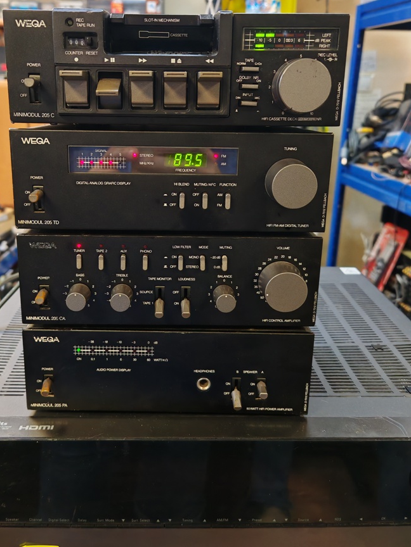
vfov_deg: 56.6
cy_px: 236
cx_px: 171
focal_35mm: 32
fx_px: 507
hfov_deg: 44.0
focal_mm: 6.67
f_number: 1.9
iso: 500
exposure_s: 1/33
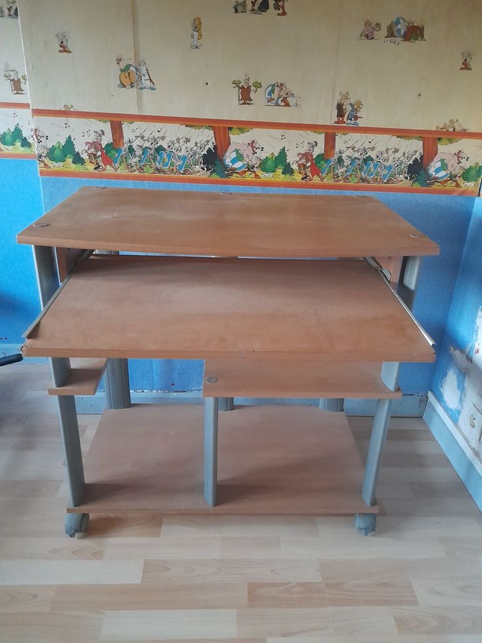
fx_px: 483
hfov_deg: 53.1
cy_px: 318
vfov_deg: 67.3
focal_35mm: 26
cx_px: 249
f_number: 2
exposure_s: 1/20
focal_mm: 4.6
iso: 1000
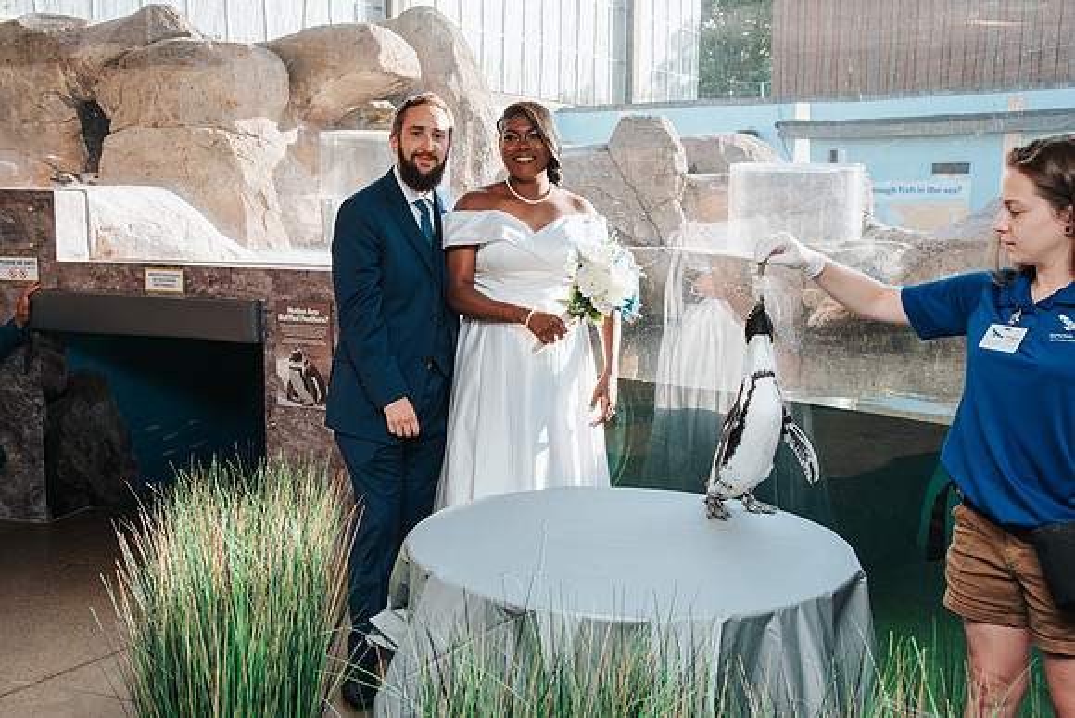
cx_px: 517
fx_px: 1192
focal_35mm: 40
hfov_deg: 48.5
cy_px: 359
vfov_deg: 33.5
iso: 160
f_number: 5.6
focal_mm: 38
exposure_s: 1/125
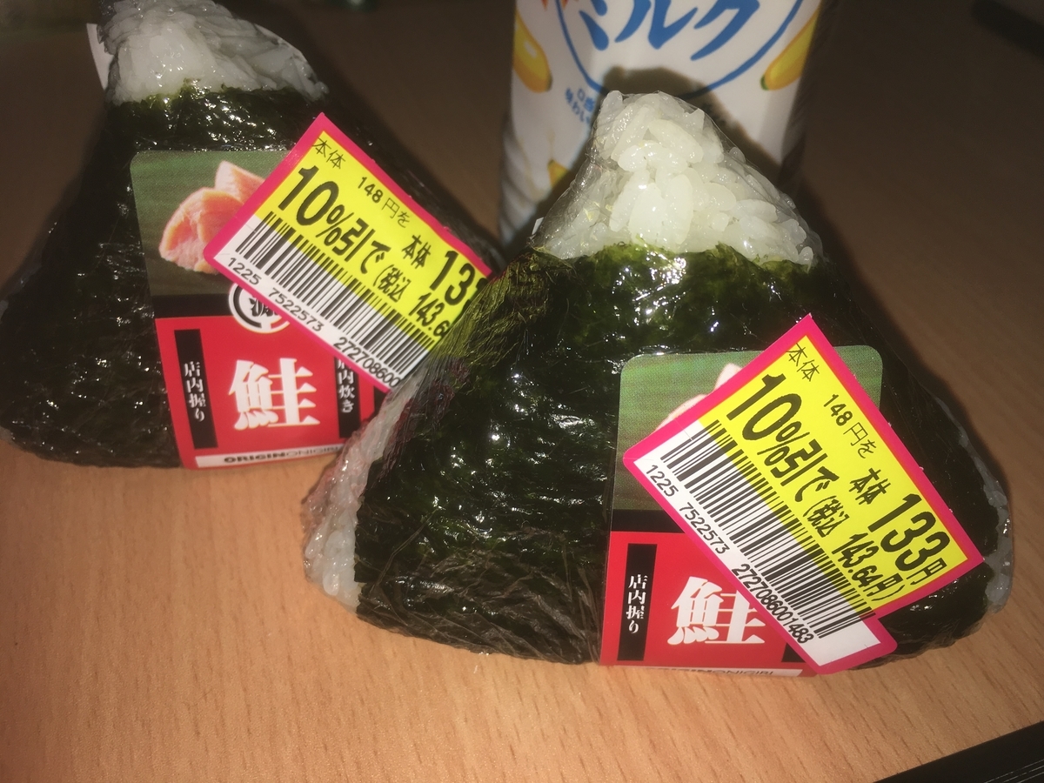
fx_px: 875
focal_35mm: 29
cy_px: 392
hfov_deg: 61.7
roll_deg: -5.5
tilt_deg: -42.3
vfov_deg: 48.2
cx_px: 522
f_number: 2.2
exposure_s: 1/124
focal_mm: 4.15
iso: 25
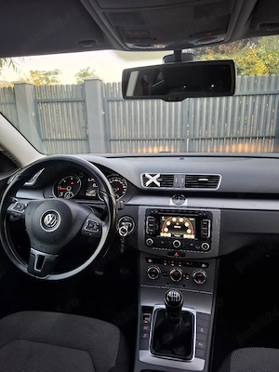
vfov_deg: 73.9
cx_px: 140
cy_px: 186
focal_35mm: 23
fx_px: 247
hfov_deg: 58.9
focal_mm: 5.54
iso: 160
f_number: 1.8
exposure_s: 1/100
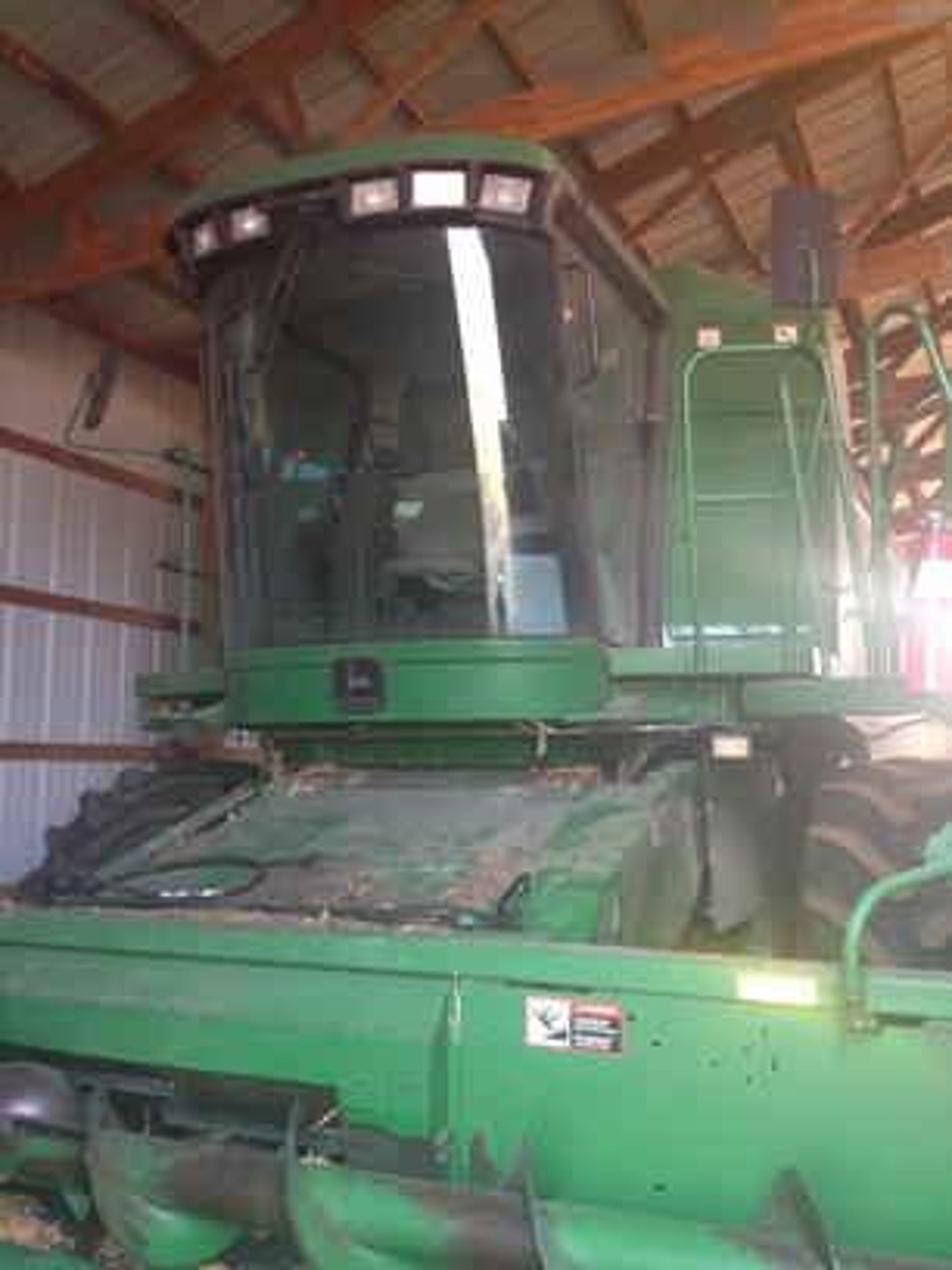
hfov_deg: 40.7
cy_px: 635
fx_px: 1283
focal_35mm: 35
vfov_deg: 52.6
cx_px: 476
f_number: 2.4
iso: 160
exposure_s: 1/20
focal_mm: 4.28
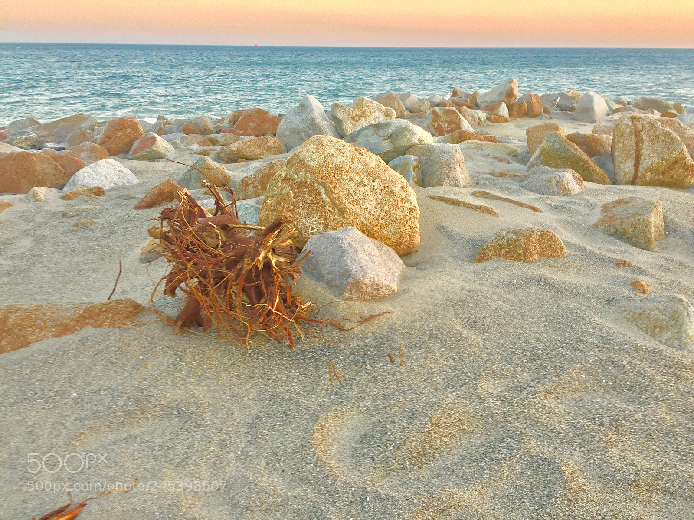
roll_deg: +0.9
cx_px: 347
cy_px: 260
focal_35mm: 29
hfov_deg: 61.7
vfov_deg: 48.2
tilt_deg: -18.7
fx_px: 581
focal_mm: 4.15
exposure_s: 1/60
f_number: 2.2
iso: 32
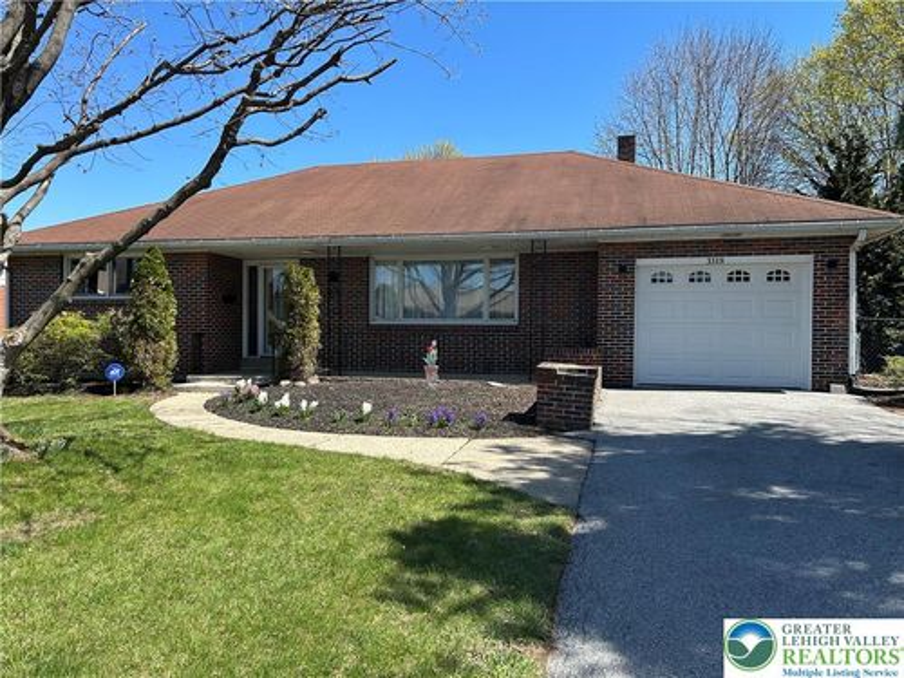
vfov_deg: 53.1
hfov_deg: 67.3
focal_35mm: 26
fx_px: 679
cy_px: 339
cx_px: 452
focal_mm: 5.7
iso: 50
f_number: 1.5
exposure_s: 1/2299
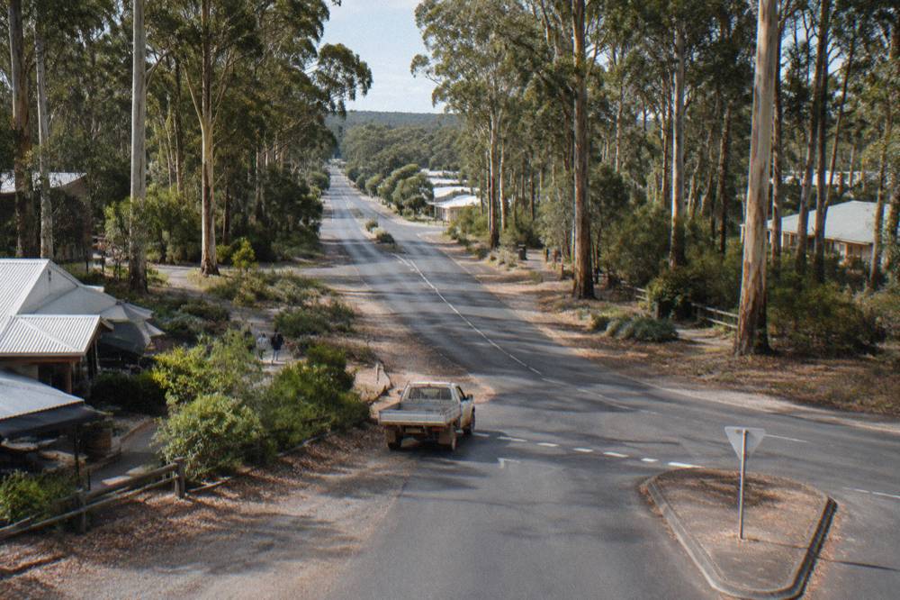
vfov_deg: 33.4
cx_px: 450
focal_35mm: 40
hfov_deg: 48.5
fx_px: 1000
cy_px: 300
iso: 200
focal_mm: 40
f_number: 11
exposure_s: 1/100
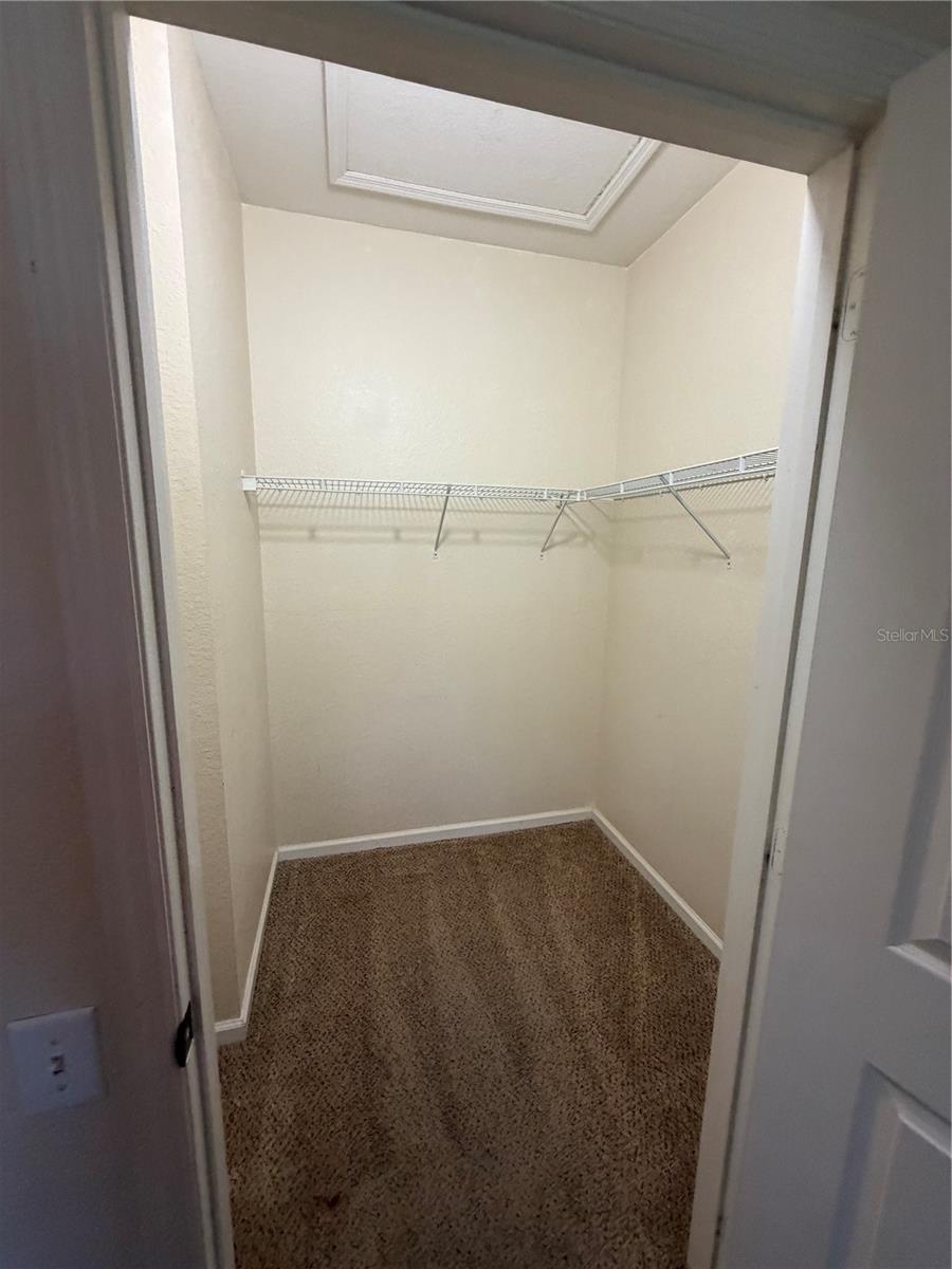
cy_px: 634
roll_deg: -1.1
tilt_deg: -7.8
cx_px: 476
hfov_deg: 85.7
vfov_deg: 102.1
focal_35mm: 14
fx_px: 513
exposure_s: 1/120
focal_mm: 2.22
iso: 320
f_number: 2.2
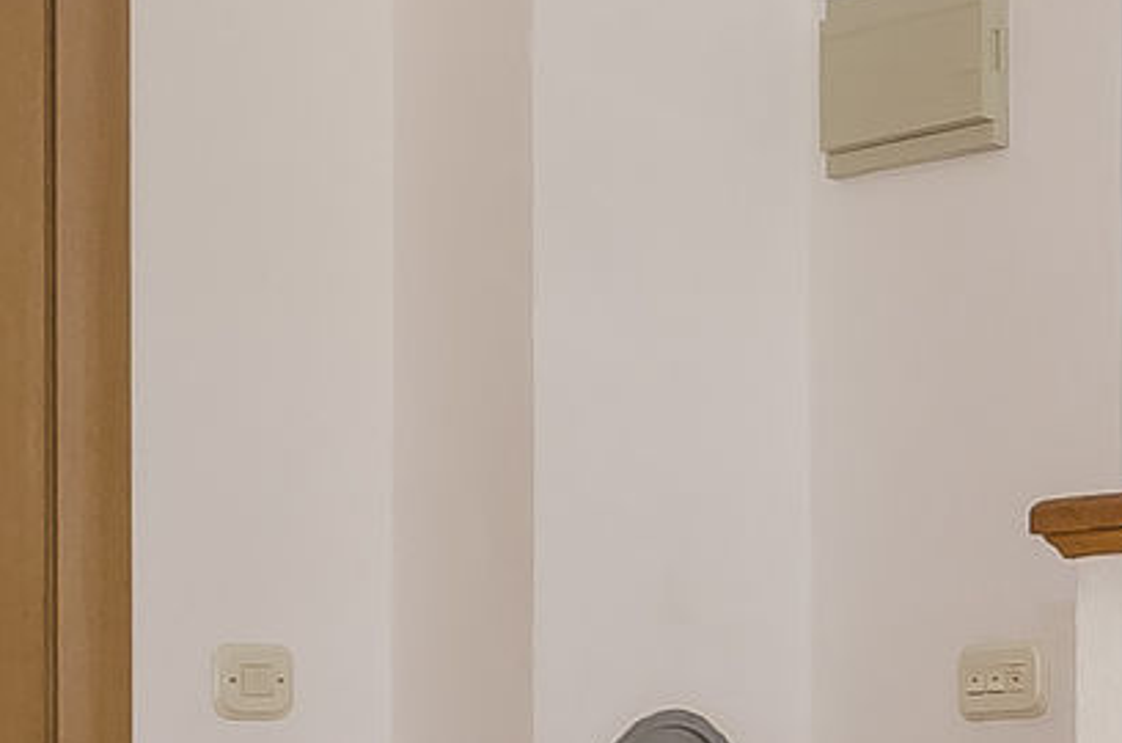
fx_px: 3203
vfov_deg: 13.1
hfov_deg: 16.2
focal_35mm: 103
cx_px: 2109
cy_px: 667
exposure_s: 1/100
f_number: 7.1
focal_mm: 10
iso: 160
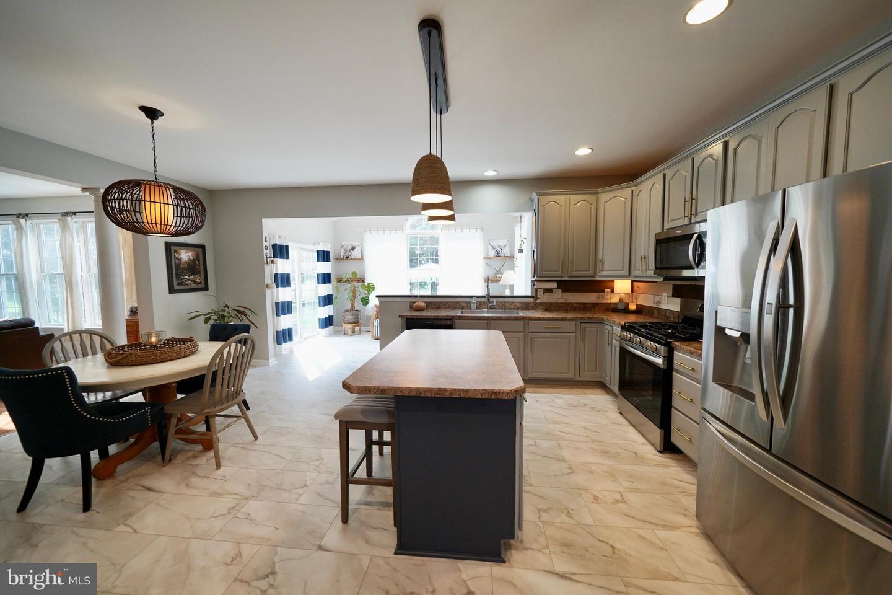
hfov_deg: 112.6
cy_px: 298
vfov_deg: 90.0
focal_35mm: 12
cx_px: 446
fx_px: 297
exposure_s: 1/160
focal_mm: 12
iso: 800
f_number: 4
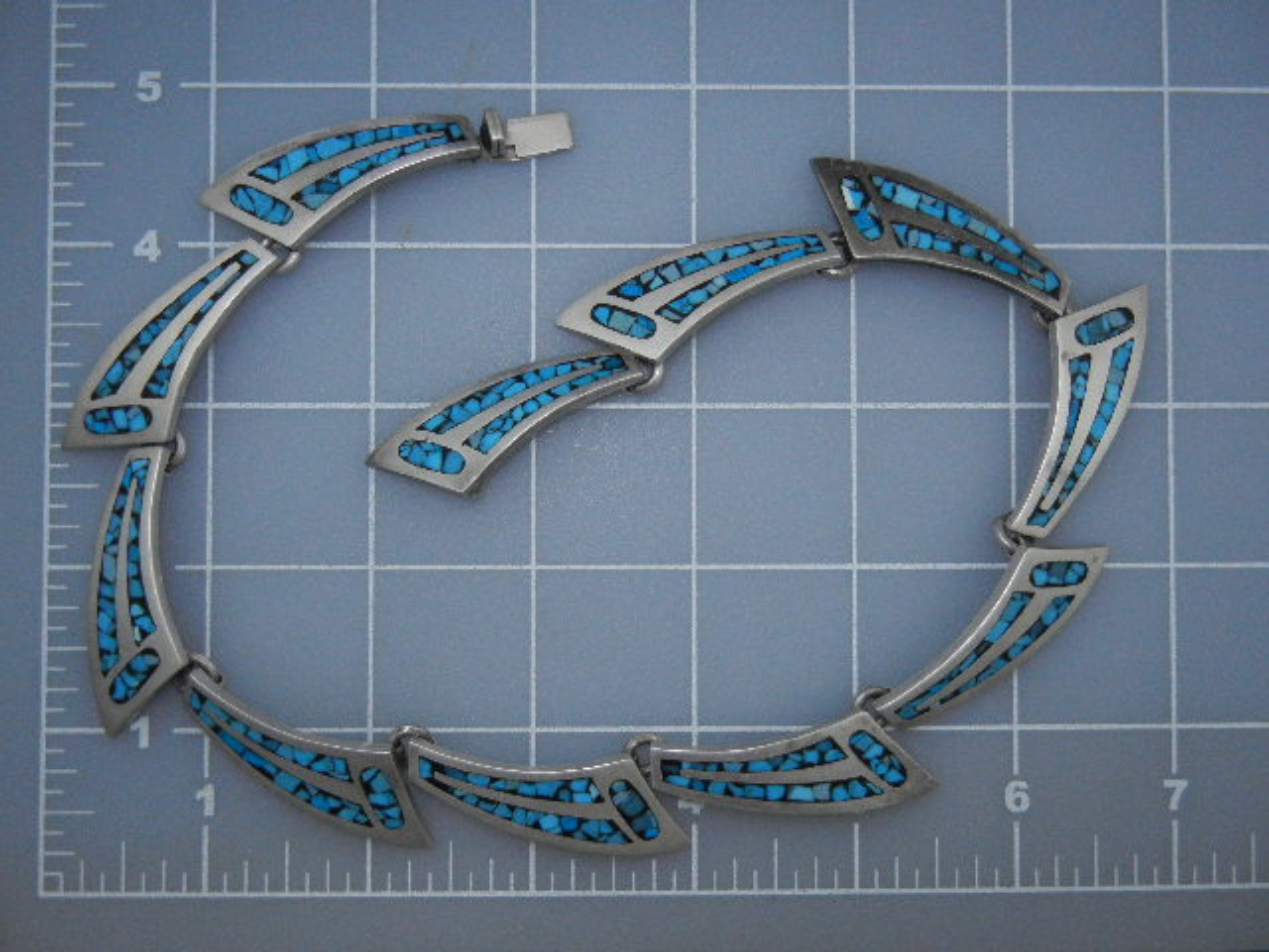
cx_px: 634
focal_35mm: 34
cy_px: 476
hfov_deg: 54.0
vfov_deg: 41.8
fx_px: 1246
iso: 800
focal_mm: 6.2
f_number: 7.2
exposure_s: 1/30
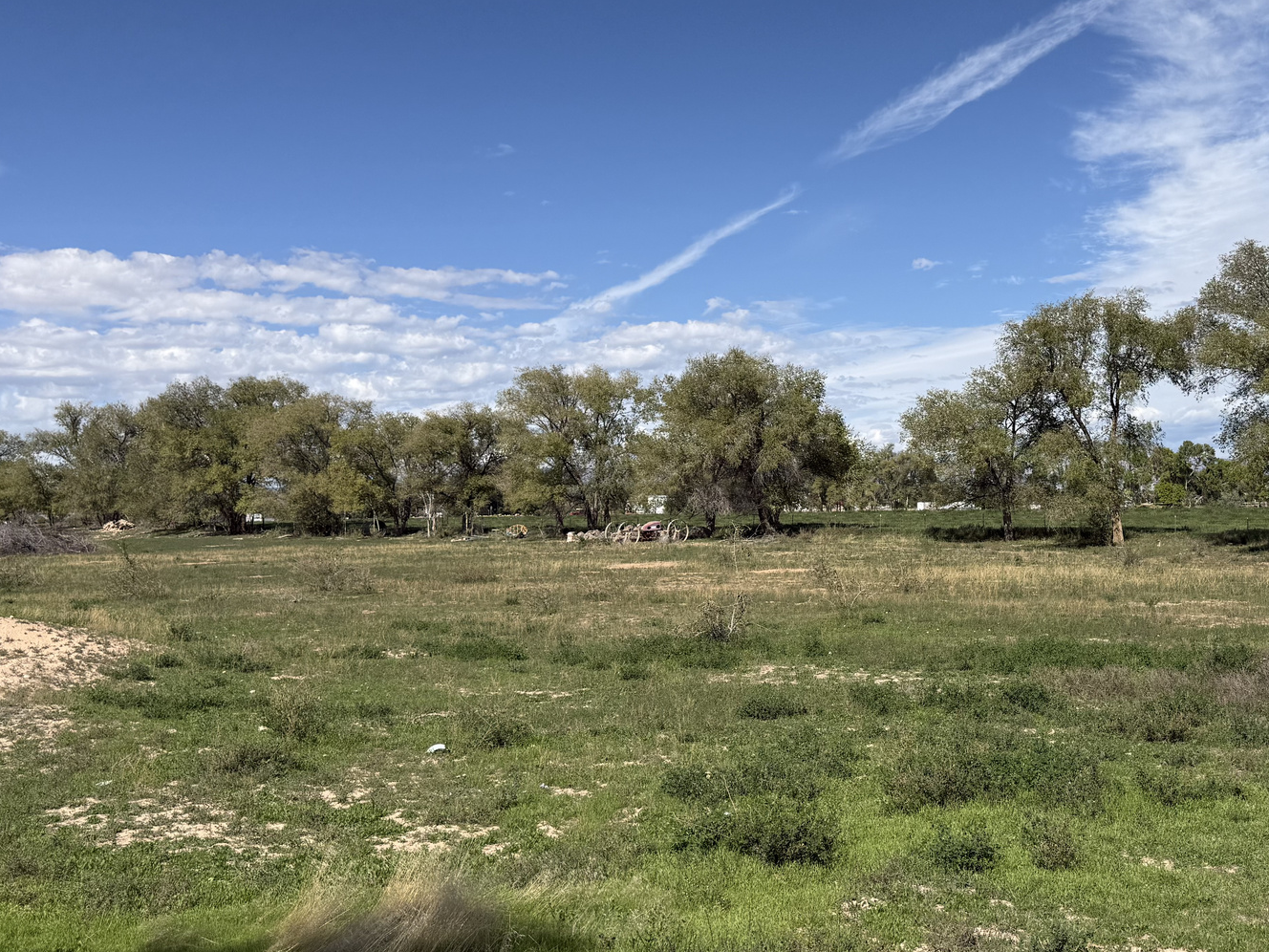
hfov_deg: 49.3
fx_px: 1356
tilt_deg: +0.9
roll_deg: +0.7
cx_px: 838
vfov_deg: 38.6
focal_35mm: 37
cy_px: 443
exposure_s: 1/6173
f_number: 1.78
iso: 80
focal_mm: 6.76
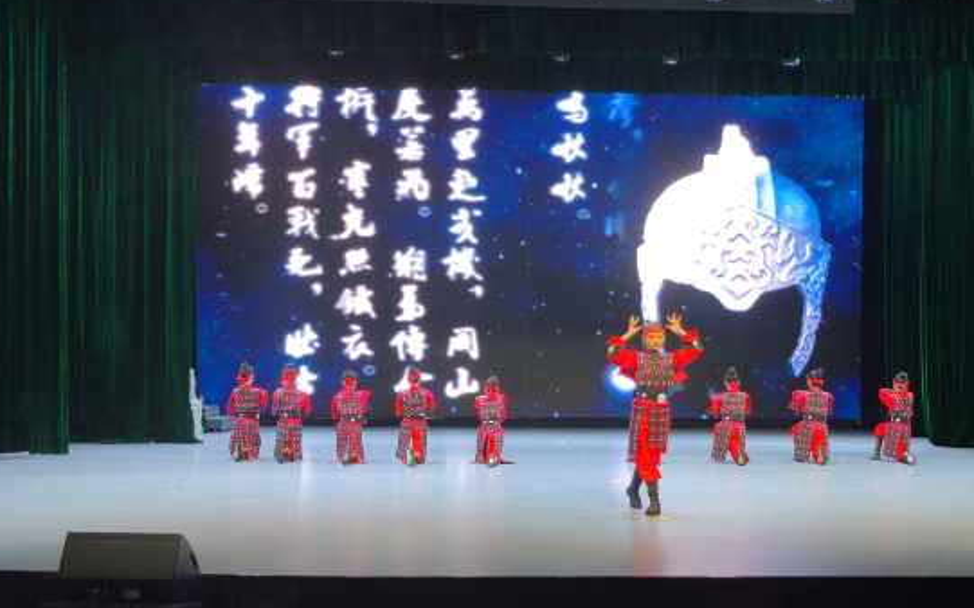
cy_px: 380
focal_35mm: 40
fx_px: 1062
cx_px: 511
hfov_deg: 49.3
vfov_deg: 31.8
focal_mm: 5.52
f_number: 1.9
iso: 728
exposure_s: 1/50
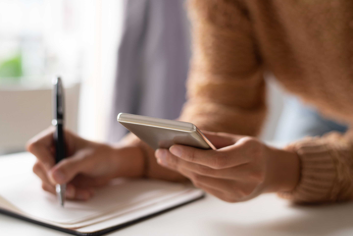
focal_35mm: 58
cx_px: 176
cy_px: 118
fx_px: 569
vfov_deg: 23.4
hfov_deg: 34.5
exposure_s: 1/100
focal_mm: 58
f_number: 2.8
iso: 100
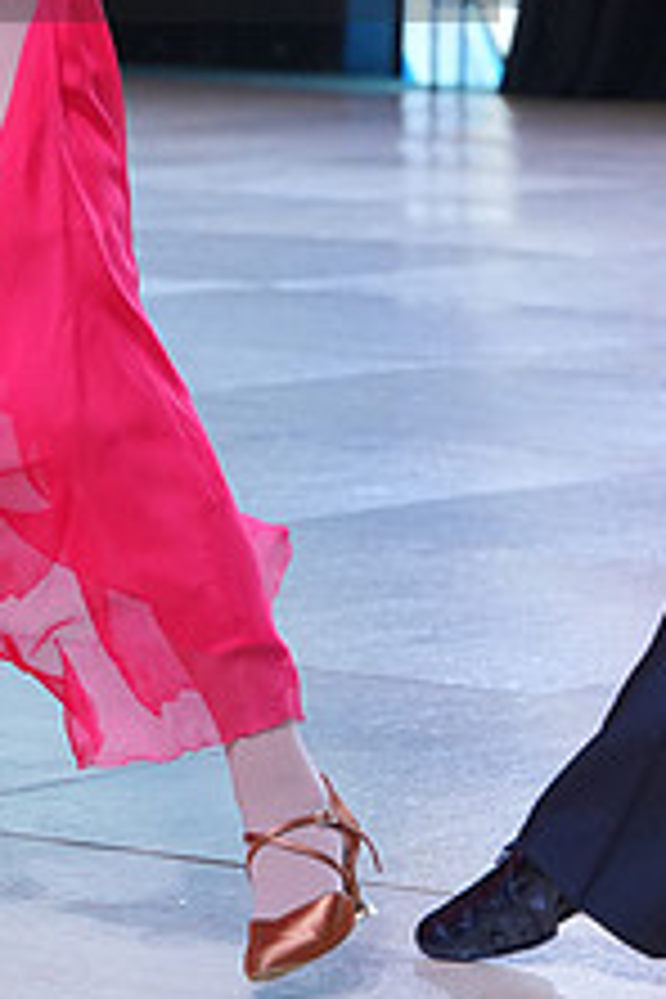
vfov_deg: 8.7
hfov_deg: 5.8
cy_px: -126
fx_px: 6521
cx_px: -119
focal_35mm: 235
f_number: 5.6
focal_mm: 90
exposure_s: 1/400
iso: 1600
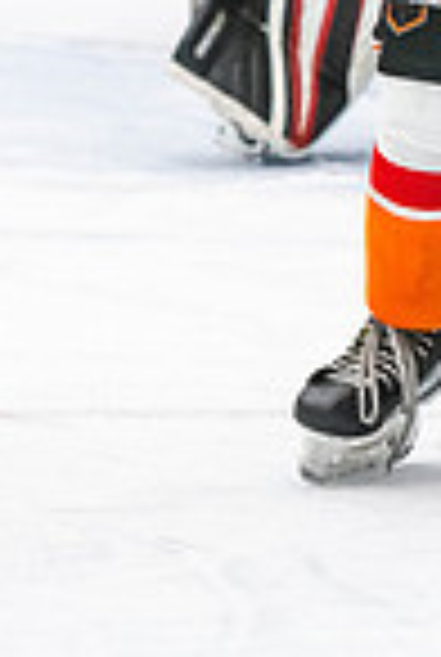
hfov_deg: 2.5
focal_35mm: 562
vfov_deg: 3.6
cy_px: -302
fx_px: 10277
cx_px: 580
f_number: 2.8
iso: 1800
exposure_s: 1/640
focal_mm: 120
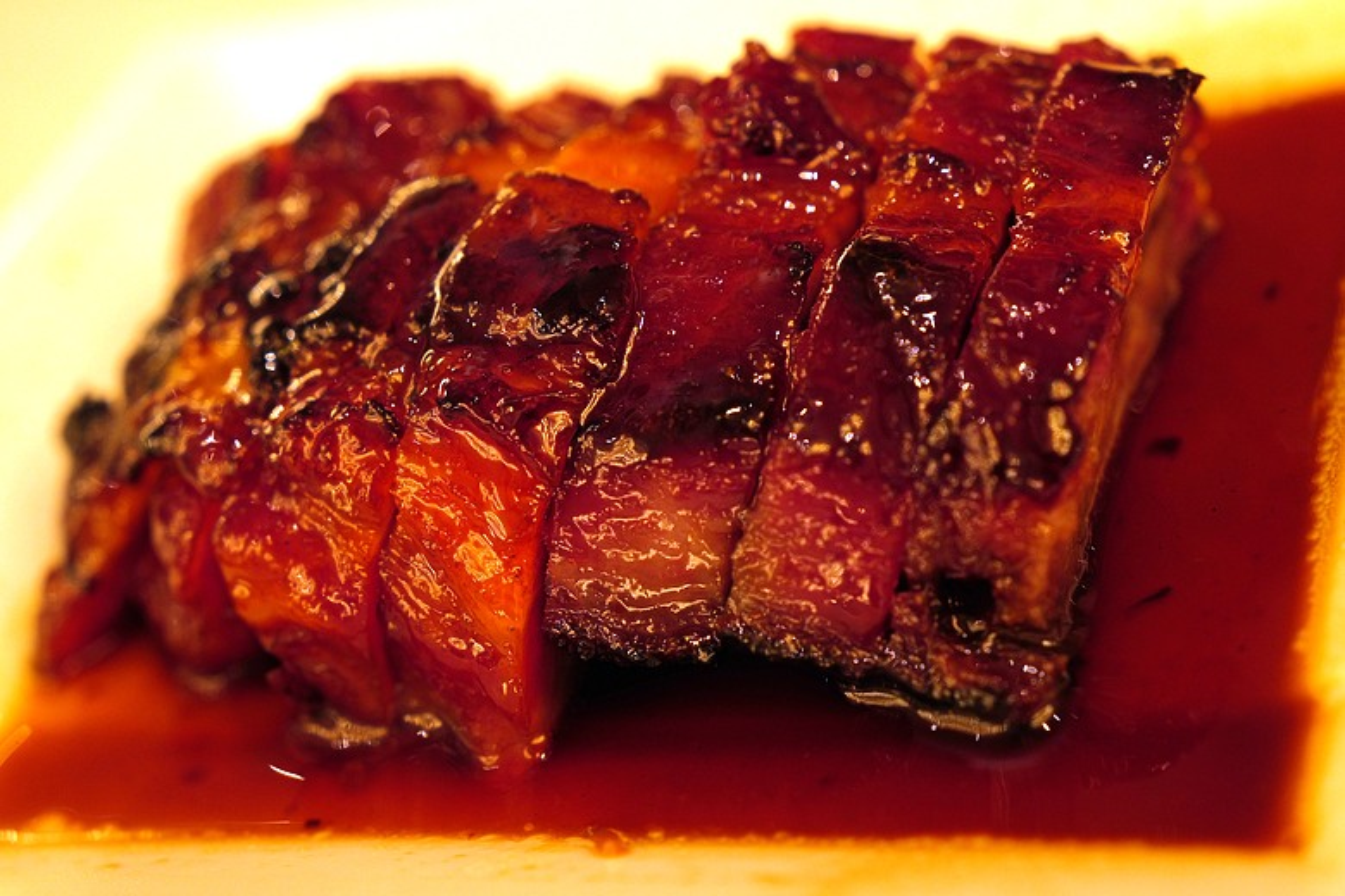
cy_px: 448
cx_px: 672
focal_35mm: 43
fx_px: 1606
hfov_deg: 45.4
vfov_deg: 31.2
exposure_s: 1/80
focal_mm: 43
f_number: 4
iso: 800
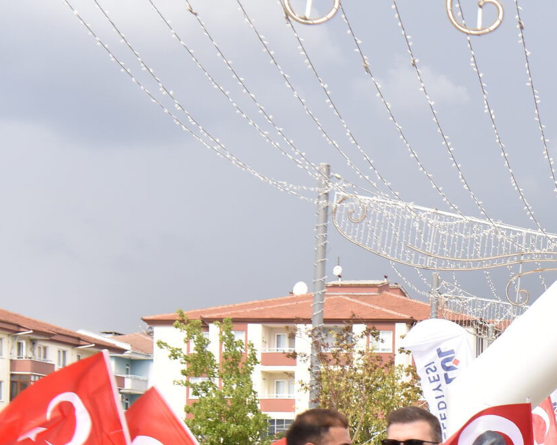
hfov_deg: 18.3
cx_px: 718
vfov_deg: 15.4
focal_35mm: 98
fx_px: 1615
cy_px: 465
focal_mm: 34
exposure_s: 1/4000
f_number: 5
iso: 1000
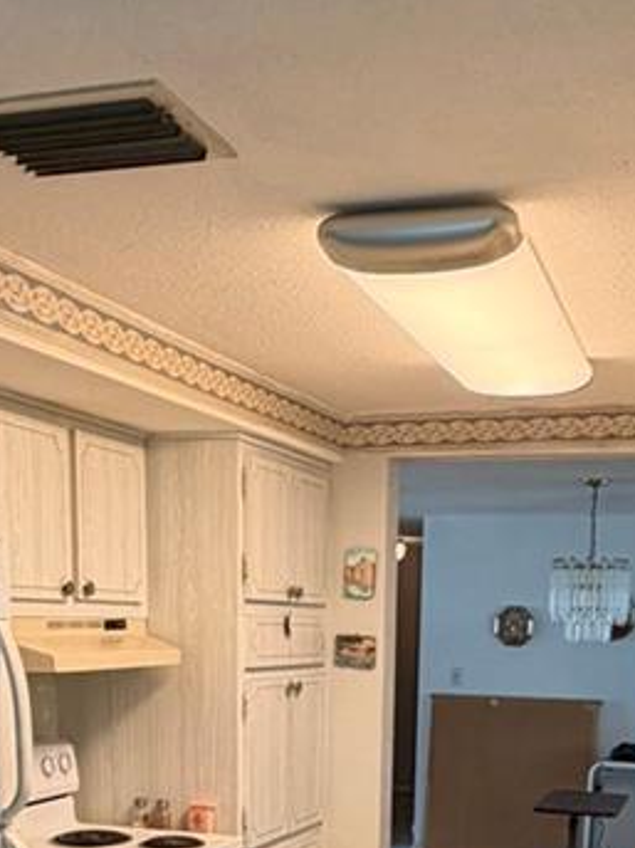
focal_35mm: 49
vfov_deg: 35.0
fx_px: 1199
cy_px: 865
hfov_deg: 29.6
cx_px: 381
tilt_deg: -11.4
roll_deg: -2.2
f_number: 2.2
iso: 160
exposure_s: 1/120
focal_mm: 2.22
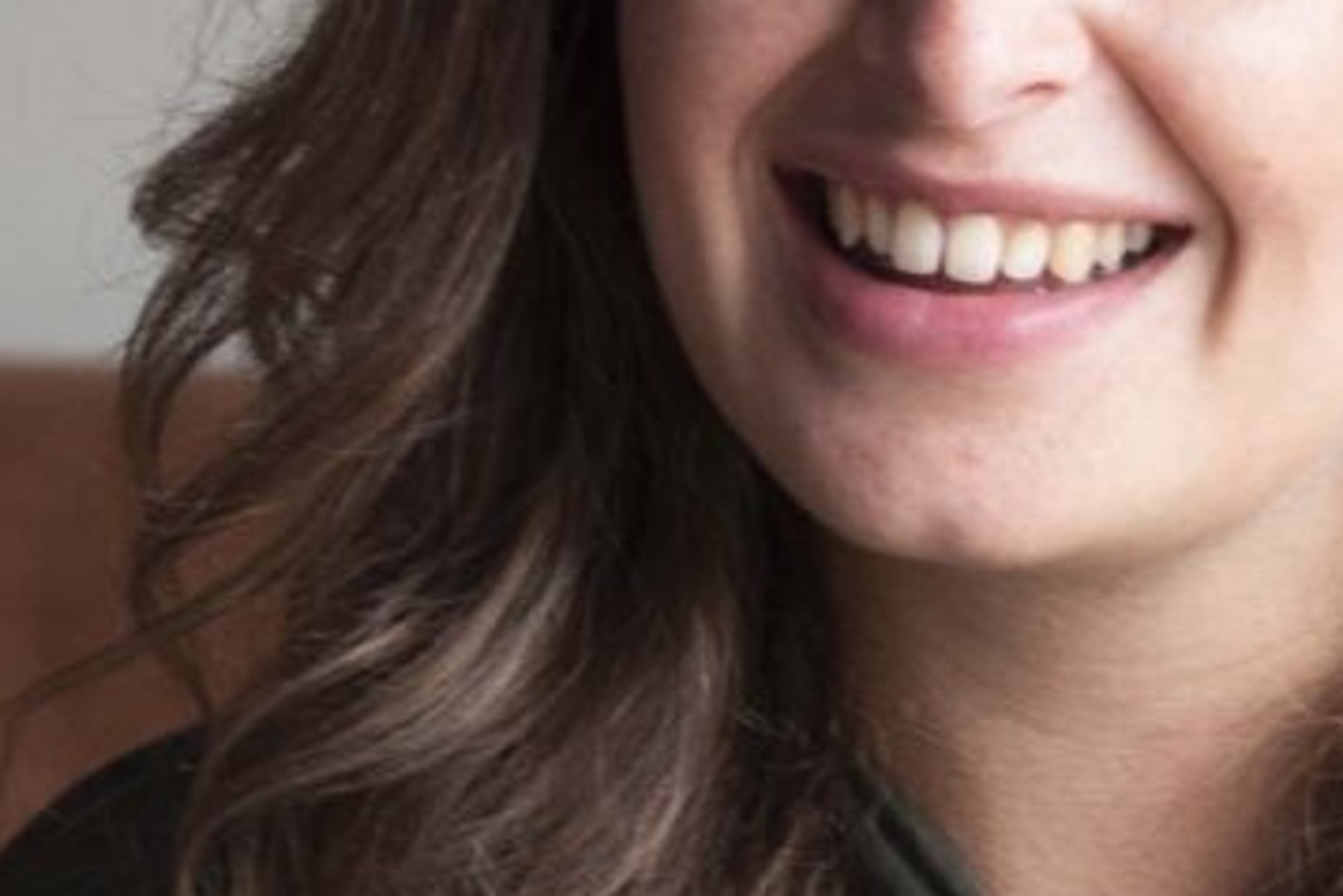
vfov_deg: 3.8
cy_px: 1014
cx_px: -75
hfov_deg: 5.7
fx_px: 13360
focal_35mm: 358
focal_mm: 50
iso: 320
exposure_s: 1/100
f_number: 5.6
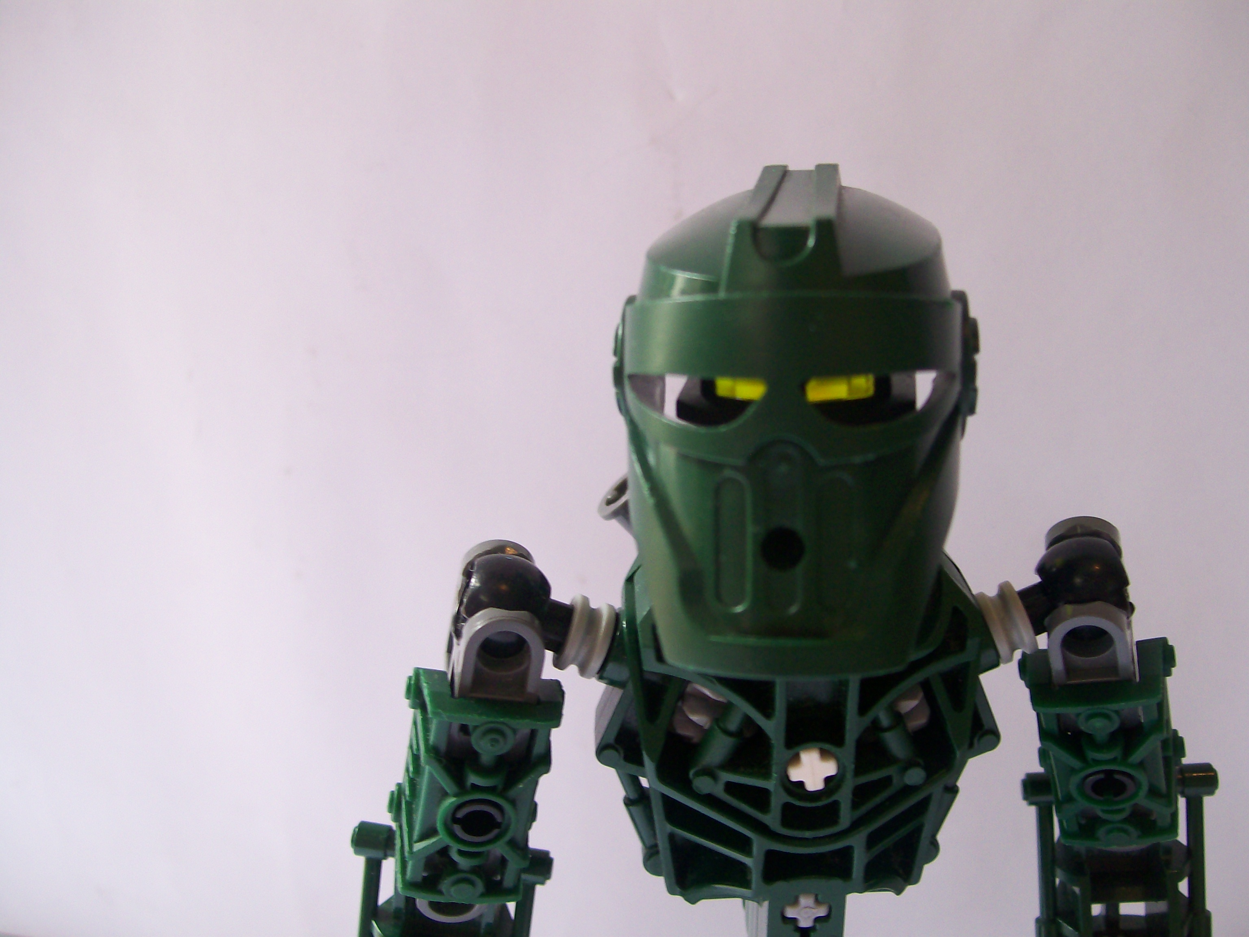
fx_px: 1299
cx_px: 624
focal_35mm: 36
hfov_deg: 51.4
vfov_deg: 39.7
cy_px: 468
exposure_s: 1/32
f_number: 2.7
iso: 83
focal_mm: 6
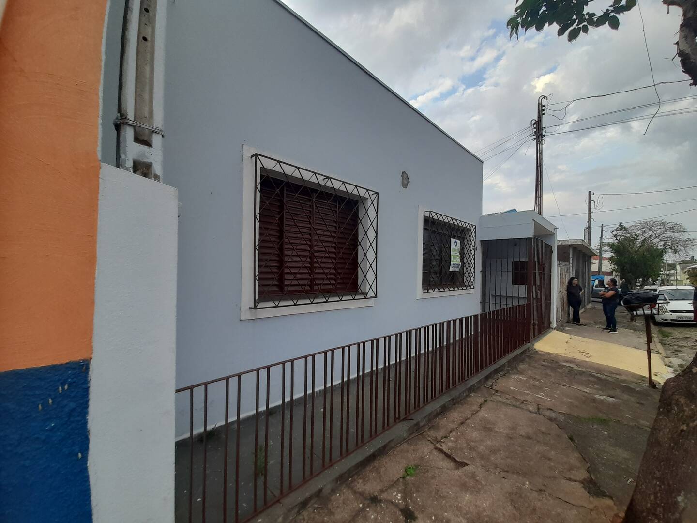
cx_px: 348
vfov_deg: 89.9
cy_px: 262
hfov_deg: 106.2
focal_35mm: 13
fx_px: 262
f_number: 2.2
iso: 50
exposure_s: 1/120
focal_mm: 1.42
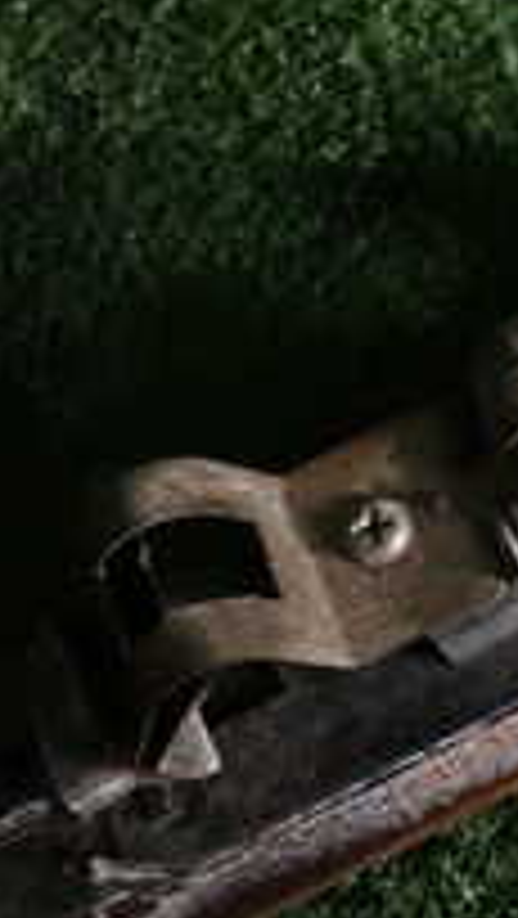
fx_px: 2340
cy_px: 387
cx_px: 838
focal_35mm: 96
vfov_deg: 22.2
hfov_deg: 11.9
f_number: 3.2
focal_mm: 5.4
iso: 100
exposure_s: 1/80
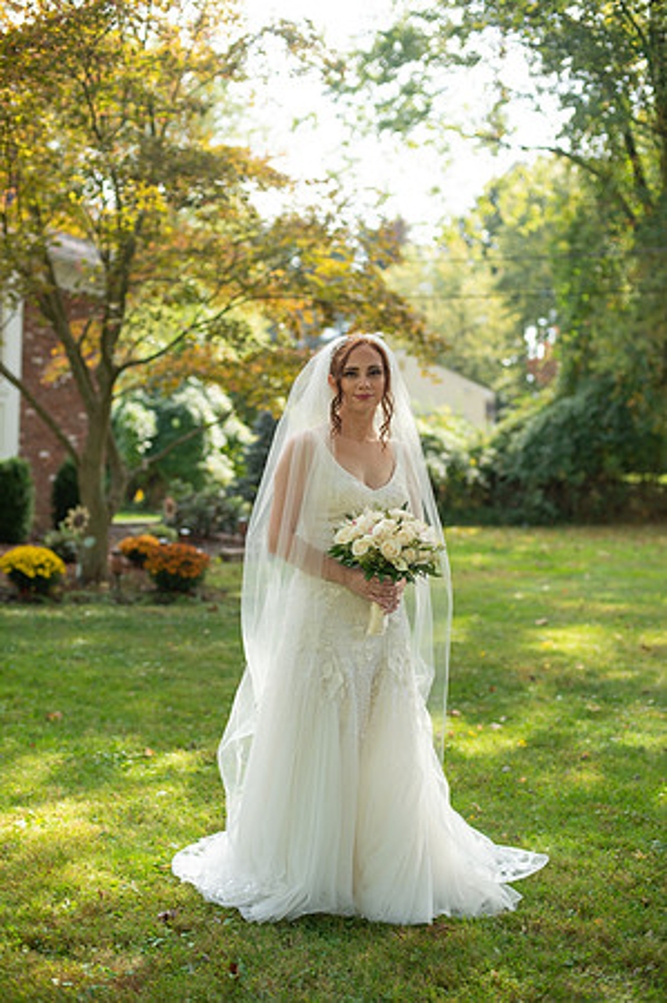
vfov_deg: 39.6
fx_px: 1393
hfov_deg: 26.9
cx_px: 334
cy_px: 502
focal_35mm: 50
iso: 320
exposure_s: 1/1600
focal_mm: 50
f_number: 2.5
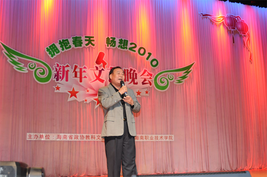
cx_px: 134
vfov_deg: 28.0
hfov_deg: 41.2
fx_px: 356
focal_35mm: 48
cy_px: 88
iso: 800
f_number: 3.5
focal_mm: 32
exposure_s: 1/125
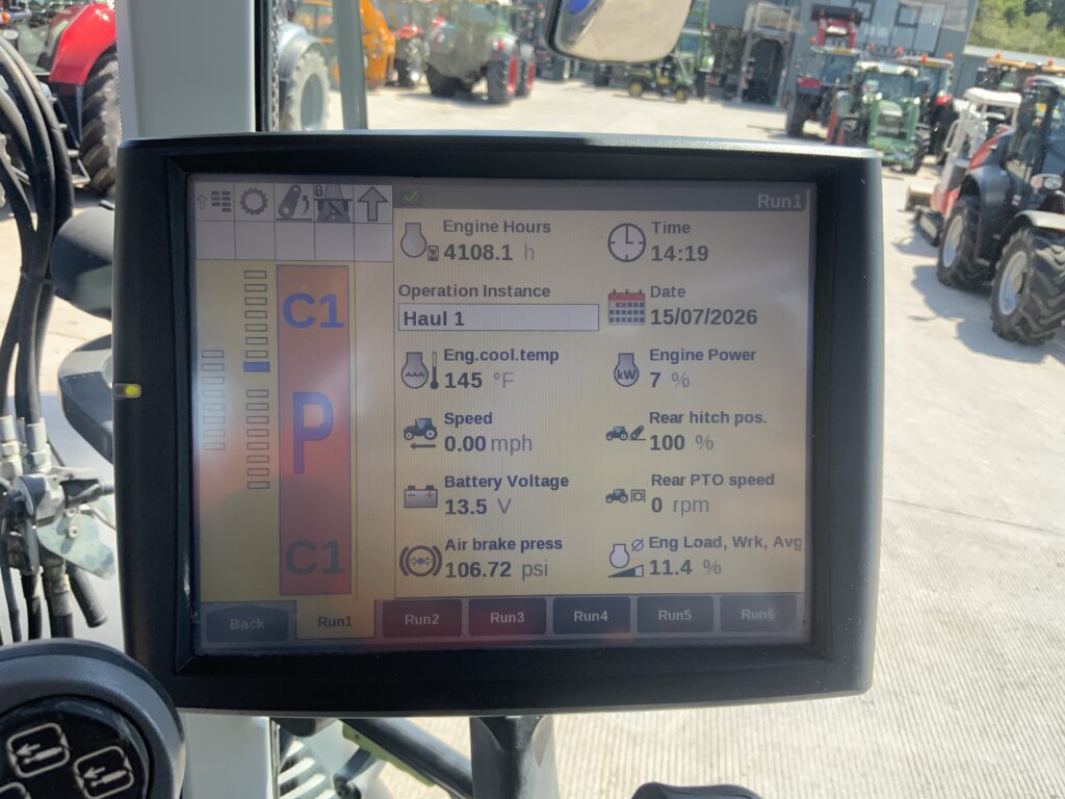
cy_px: 400
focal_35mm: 29
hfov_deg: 61.7
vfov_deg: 48.2
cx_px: 532
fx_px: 892
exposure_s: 1/250
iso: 16
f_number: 1.8
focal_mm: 3
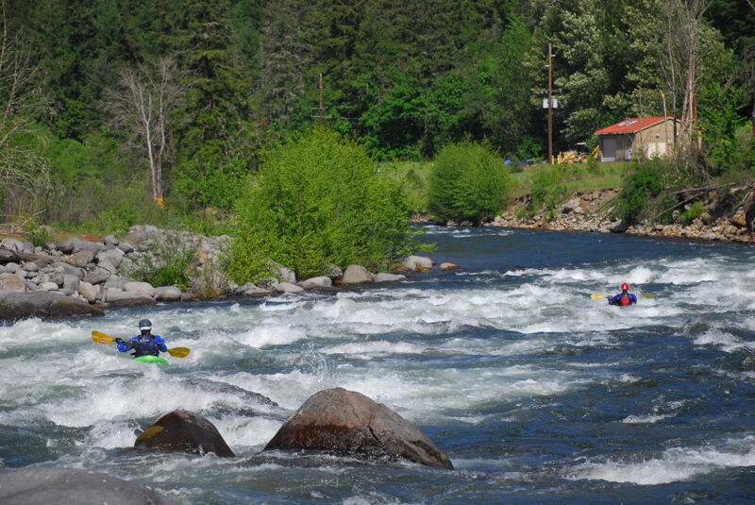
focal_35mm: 120
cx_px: 378
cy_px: 252
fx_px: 2519
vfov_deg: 11.4
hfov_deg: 17.0
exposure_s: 1/1000
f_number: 5.6
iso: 200
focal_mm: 80
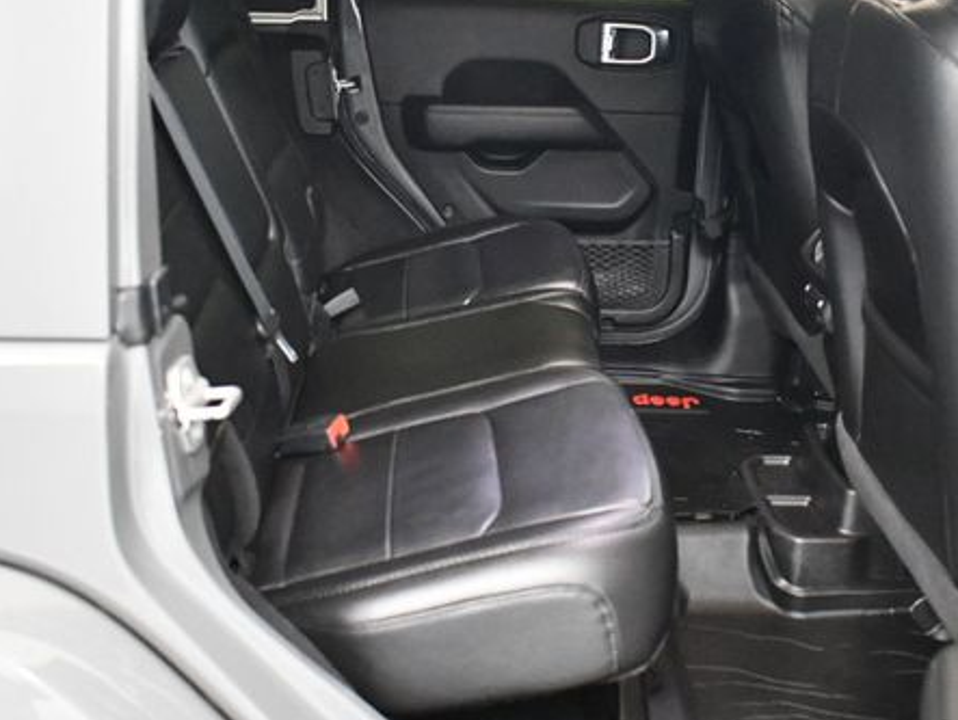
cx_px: 584
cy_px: 318
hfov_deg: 38.0
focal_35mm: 50
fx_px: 1385
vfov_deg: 29.1
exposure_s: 1/60
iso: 7200
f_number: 3.5
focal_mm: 18
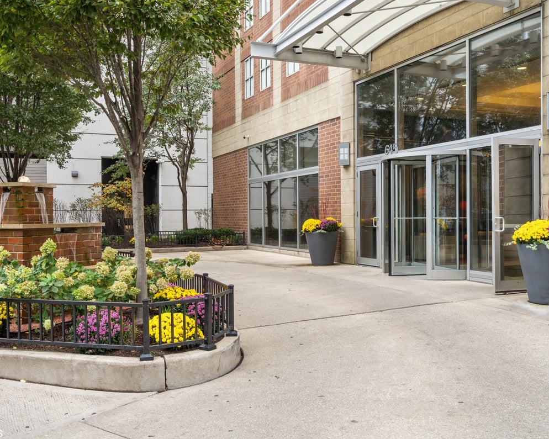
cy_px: 219
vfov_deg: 43.4
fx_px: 552
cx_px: 252
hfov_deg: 52.8
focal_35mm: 34
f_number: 8
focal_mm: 30
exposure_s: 1/15
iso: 320
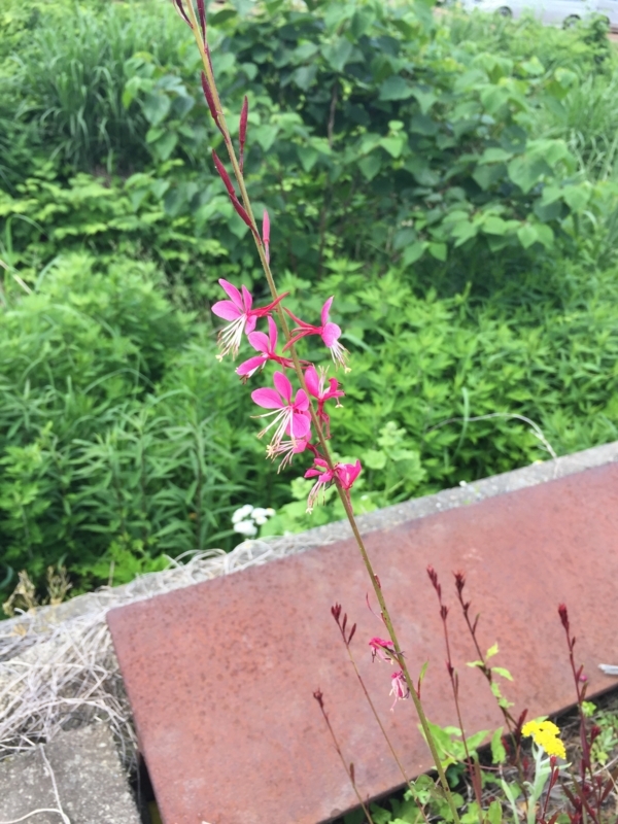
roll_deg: -5.8
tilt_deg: -30.4
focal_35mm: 29
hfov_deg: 48.2
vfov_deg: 61.7
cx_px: 309
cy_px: 412
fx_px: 690
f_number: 2.2
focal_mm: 4.15
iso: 32
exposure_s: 1/534
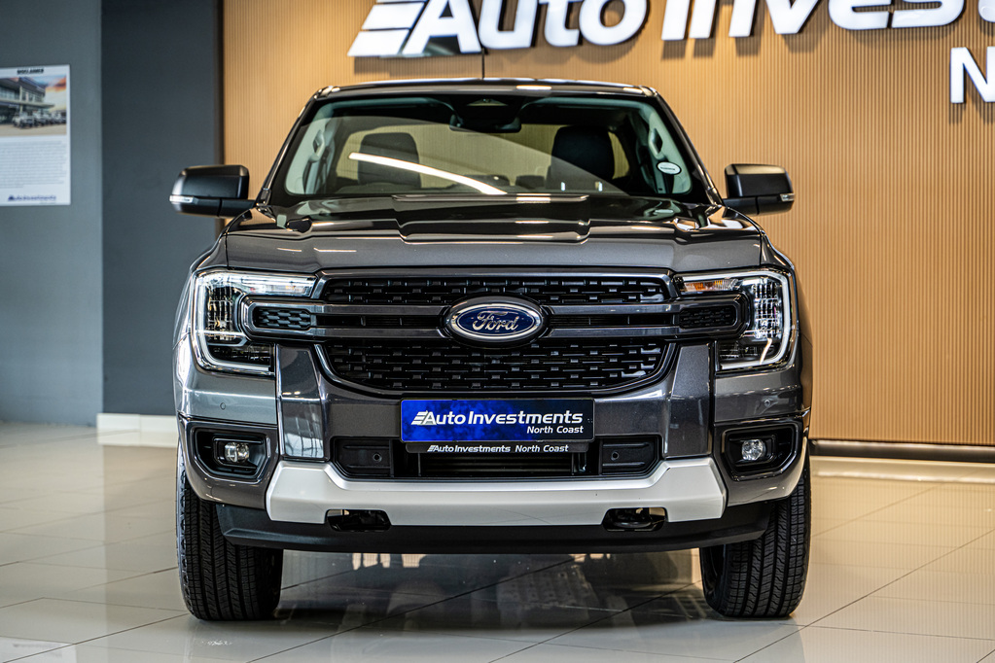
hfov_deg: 27.0
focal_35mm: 75
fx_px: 2073
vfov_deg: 18.2
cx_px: 498
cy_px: 332
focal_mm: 75
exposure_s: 1/125
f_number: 3.5
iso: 640
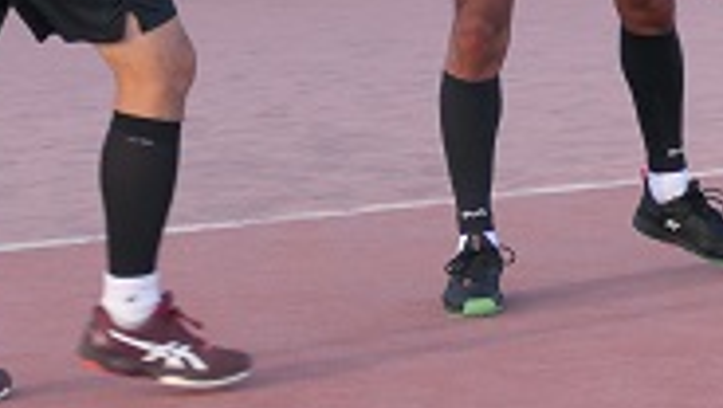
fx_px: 6698
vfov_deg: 3.5
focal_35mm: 349
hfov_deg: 6.2
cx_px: 515
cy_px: -124
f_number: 3.9
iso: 160
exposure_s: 1/250
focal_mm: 40.84
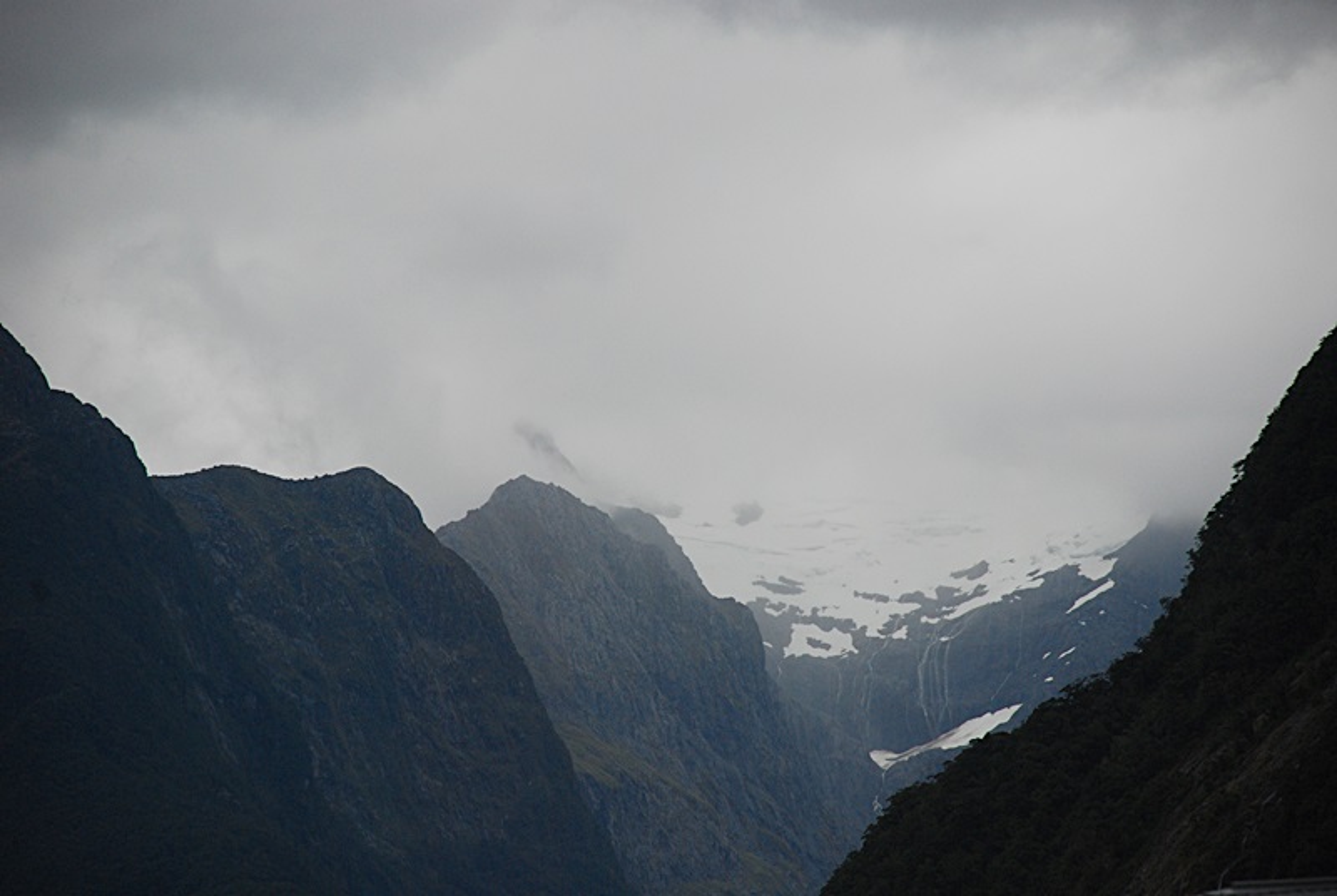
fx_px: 7532
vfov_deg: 6.8
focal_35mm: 202
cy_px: 448
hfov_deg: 10.1
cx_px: 668
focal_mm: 135
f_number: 6.3
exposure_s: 1/800
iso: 400
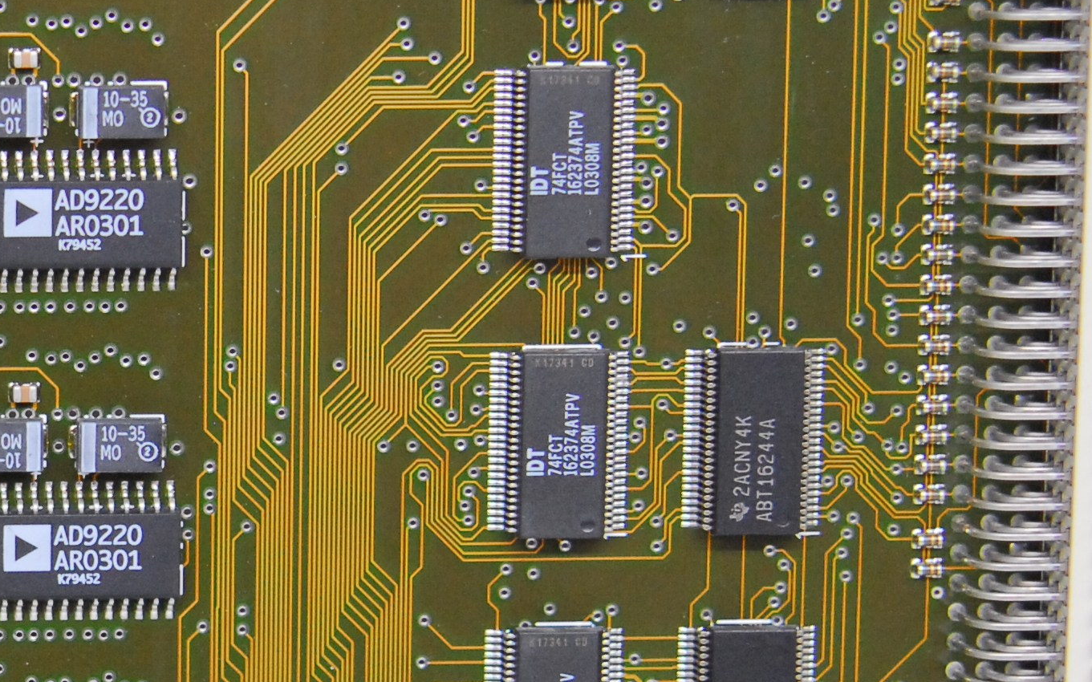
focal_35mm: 152
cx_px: -319
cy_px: 427
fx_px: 4536
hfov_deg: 13.3
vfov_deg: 8.6
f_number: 3.2
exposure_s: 1/80
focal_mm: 35
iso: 800
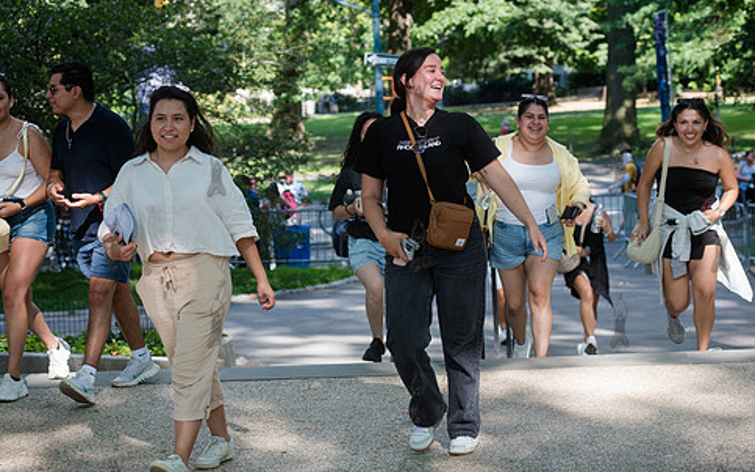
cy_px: 245
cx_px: 417
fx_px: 2017
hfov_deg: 21.2
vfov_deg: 13.4
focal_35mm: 98
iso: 500
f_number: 4.5
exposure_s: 1/500
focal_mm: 80
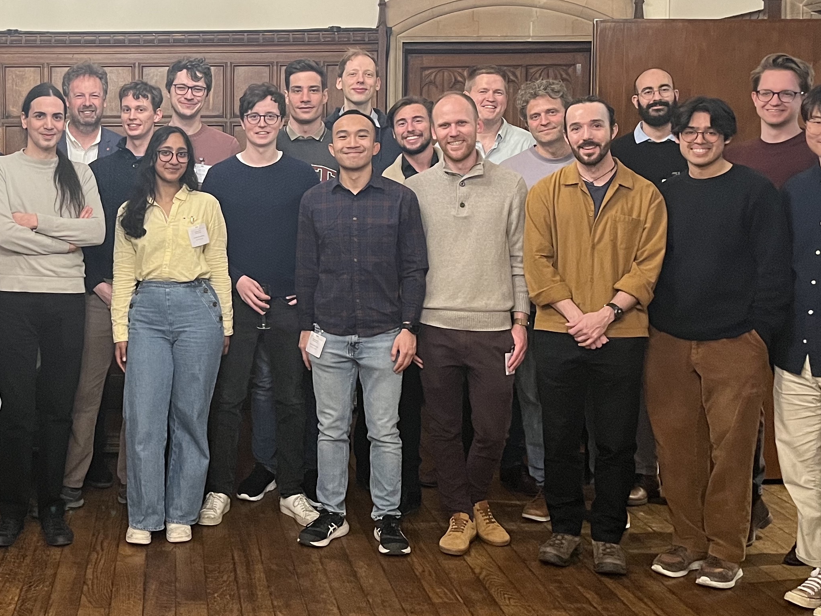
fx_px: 1210
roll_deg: +0.5
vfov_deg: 28.4
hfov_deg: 35.8
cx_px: 123
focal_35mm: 51
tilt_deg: -4.2
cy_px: 205
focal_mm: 5.1
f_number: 1.6
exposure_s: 1/33
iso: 400
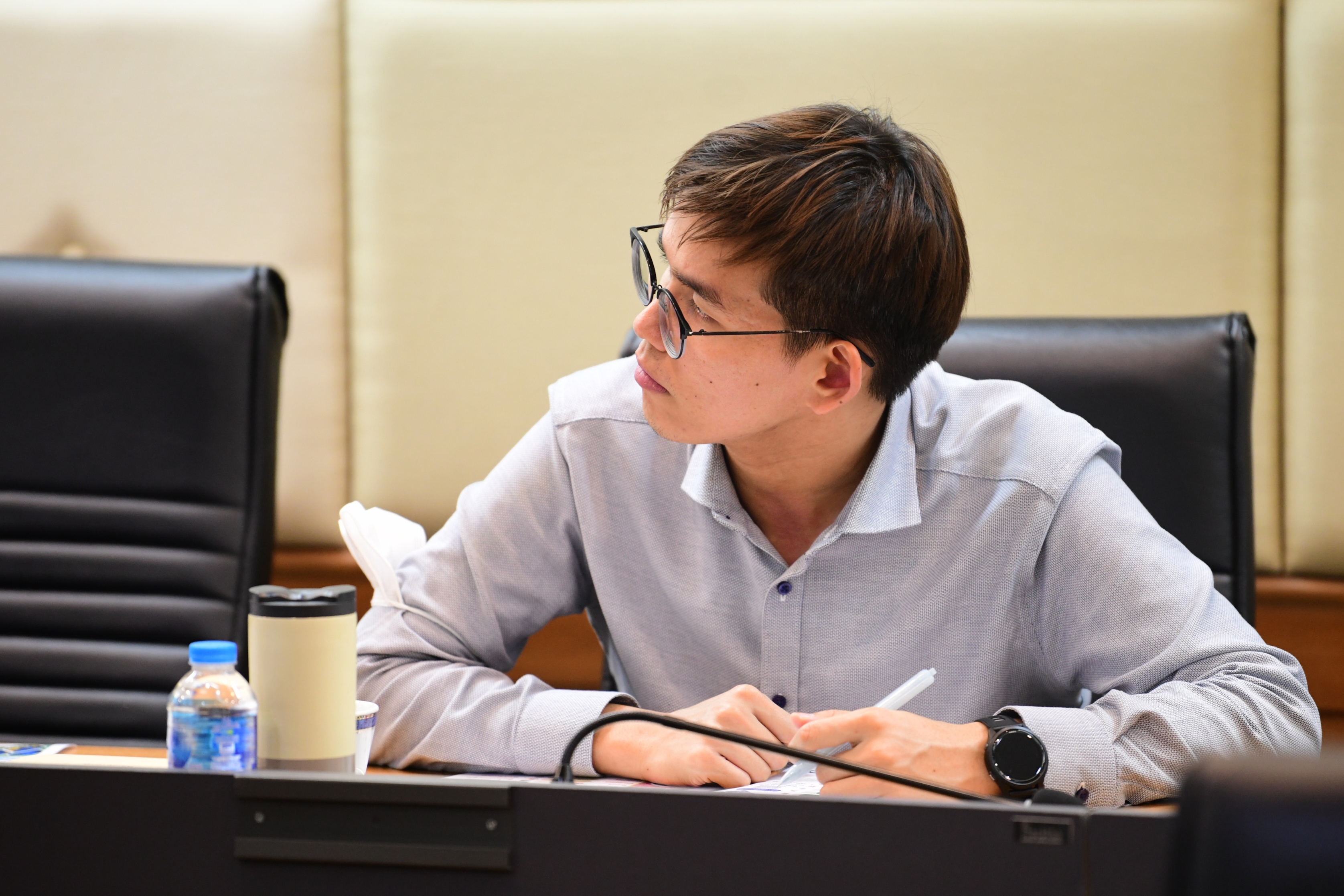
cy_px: 448
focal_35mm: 185
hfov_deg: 11.1
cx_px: 672
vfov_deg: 7.4
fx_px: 6906
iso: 1600
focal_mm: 185
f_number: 2.8
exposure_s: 1/125
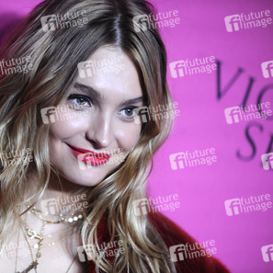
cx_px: 76
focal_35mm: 174
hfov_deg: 10.0
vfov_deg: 10.0
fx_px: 1553
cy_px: 136
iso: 1600
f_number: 3.5
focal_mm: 135
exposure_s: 1/400
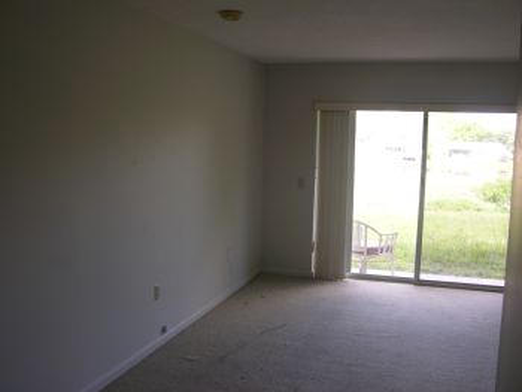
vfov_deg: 40.7
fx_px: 528
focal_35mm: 35
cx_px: 261
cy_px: 196
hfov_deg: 52.6
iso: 50
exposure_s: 1/30
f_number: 3.2
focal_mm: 8.9
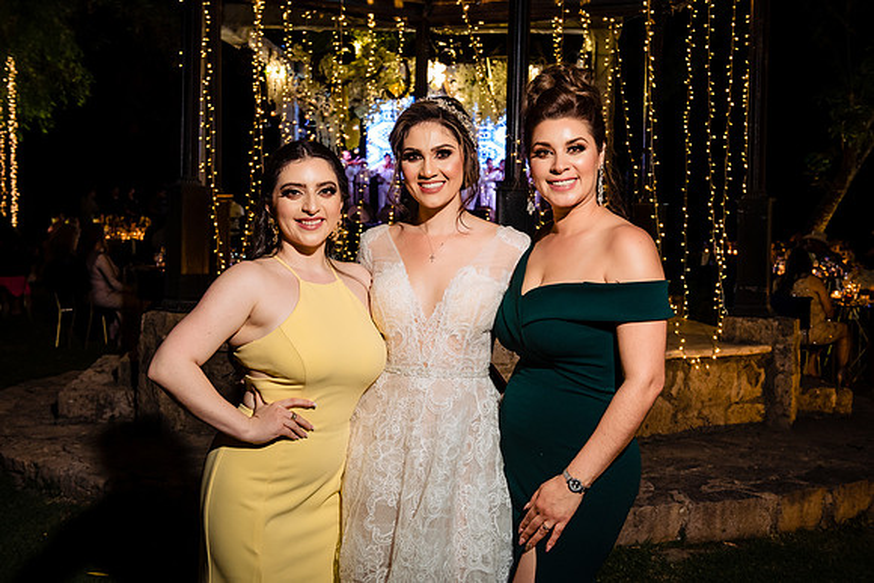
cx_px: 437
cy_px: 292
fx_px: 1126
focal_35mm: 46
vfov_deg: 29.0
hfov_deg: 42.4
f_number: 7.1
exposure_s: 1/50
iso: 1600
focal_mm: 45
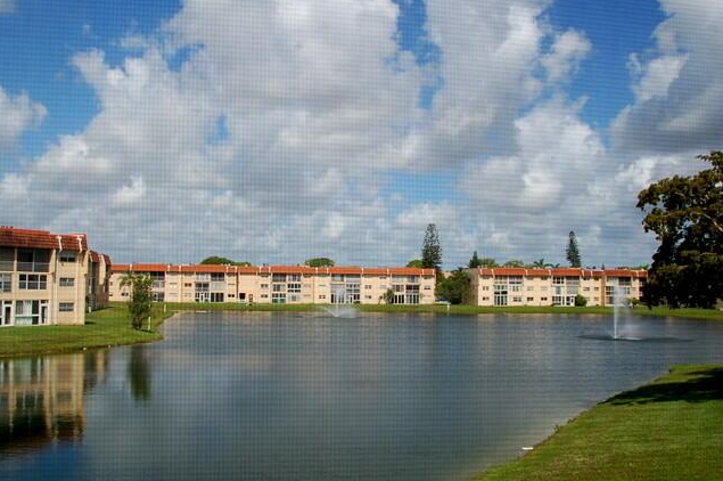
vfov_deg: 38.8
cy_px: 237
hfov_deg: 55.8
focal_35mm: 34
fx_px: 682
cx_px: 342
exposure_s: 1/250
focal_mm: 18
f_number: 8
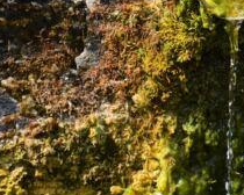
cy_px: 95
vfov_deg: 2.1
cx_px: 326
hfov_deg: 2.7
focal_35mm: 726
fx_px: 5243
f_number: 5.6
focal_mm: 170
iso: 200
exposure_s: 1/400
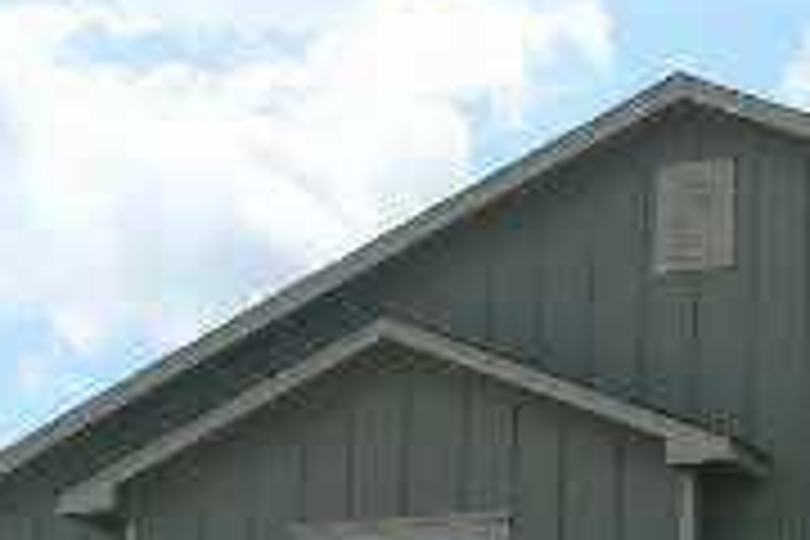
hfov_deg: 14.7
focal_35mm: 133
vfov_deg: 9.8
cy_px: 950
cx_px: 1098
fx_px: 2992
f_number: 8
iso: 80
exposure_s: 1/500
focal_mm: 6
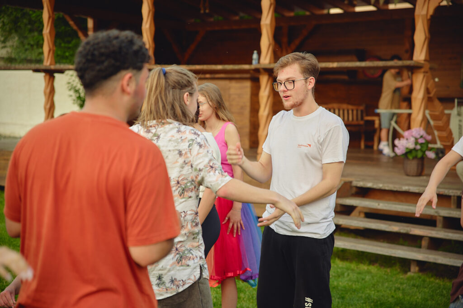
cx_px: 232
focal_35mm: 70
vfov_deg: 19.4
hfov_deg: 28.9
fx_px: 900
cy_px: 154
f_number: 2.8
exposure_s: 1/200
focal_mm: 70
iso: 200
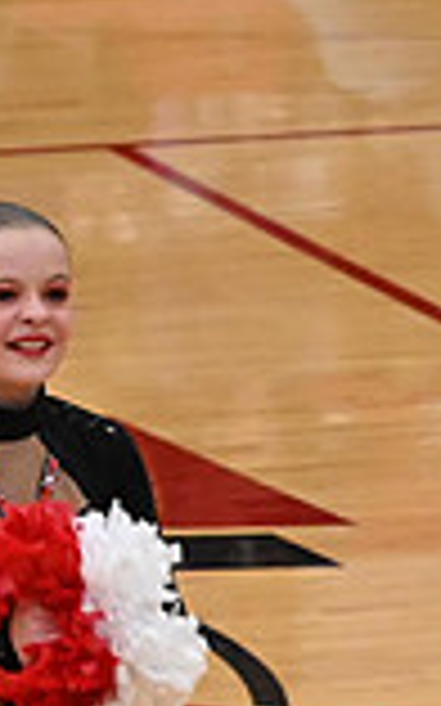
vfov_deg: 3.4
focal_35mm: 621
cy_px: 344
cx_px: 1210
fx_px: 11953
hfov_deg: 2.1
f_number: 4
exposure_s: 1/400
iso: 6400
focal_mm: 110
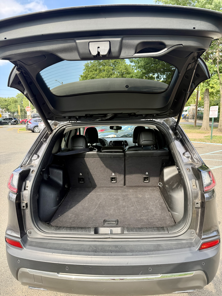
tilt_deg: -6.9
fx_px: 205
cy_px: 148
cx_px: 111
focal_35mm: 24
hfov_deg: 56.8
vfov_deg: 71.6
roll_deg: +0.6
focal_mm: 6.76
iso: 100
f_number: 1.78
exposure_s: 1/559
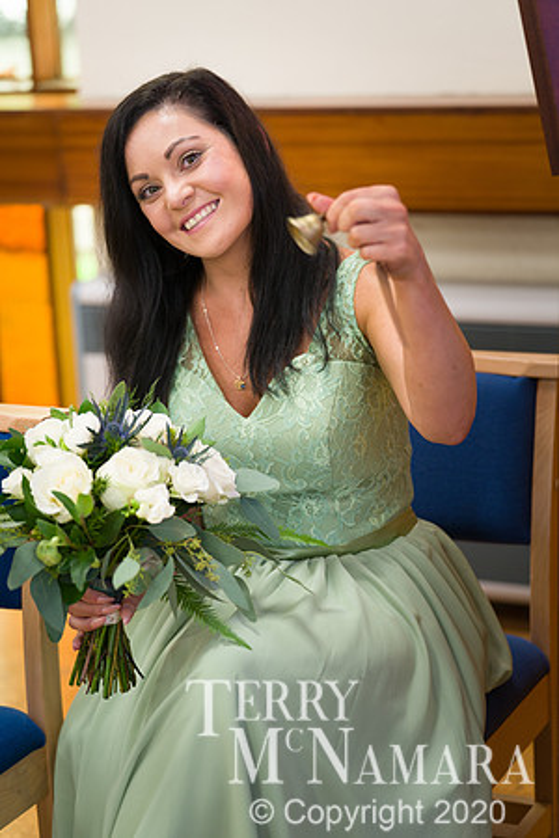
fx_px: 1956
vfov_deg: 24.2
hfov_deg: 16.3
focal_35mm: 84
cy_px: 419
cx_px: 280
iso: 800
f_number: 2.8
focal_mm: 84
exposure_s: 1/100
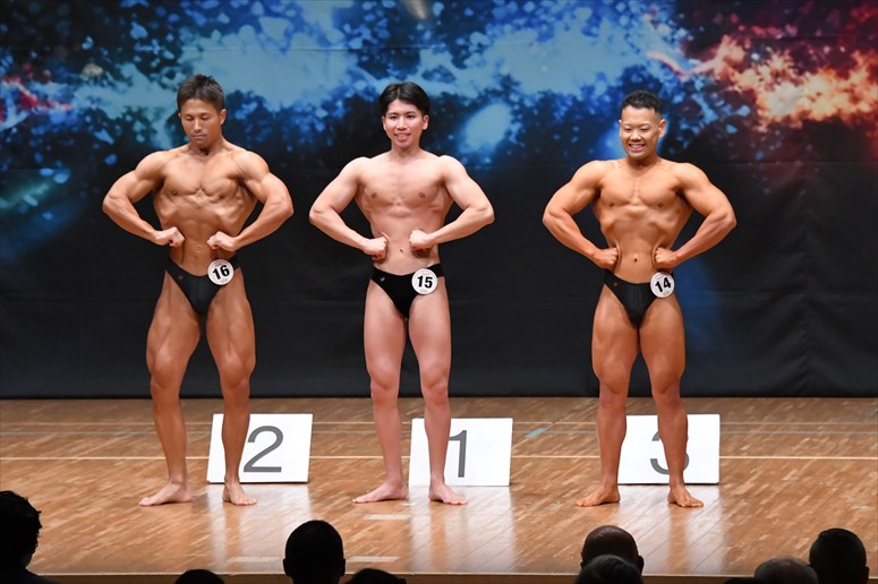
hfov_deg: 8.6
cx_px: 439
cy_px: 292
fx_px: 5851
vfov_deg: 5.7
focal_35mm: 240
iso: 6400
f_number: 5.6
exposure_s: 1/400
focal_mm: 160
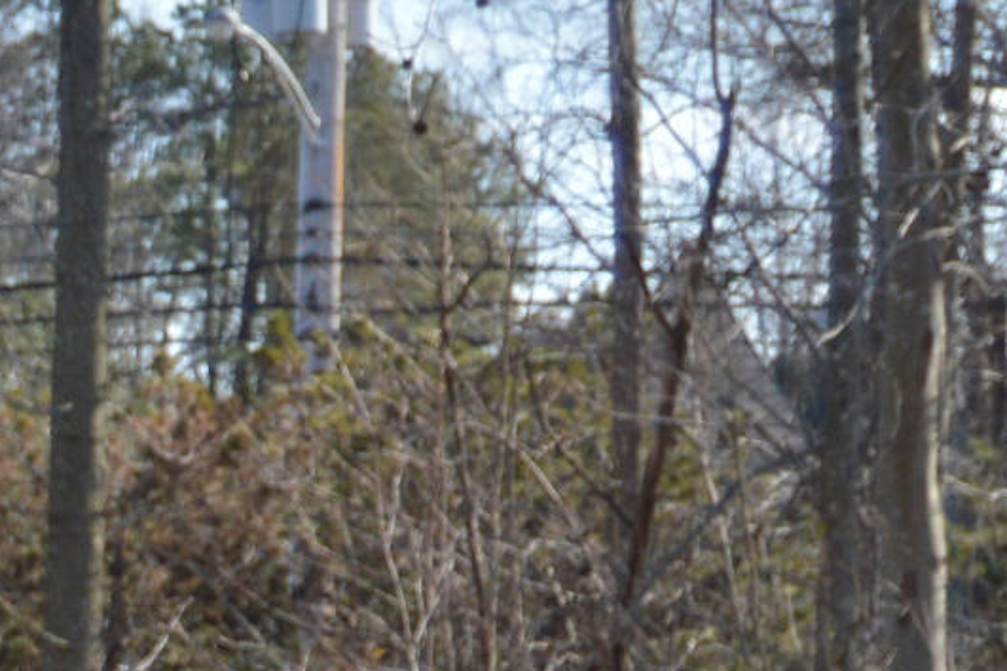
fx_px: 6629
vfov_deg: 5.6
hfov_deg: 8.0
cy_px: 1569
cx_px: -1477
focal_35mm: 237
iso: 200
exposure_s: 1/800
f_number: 4
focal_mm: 28
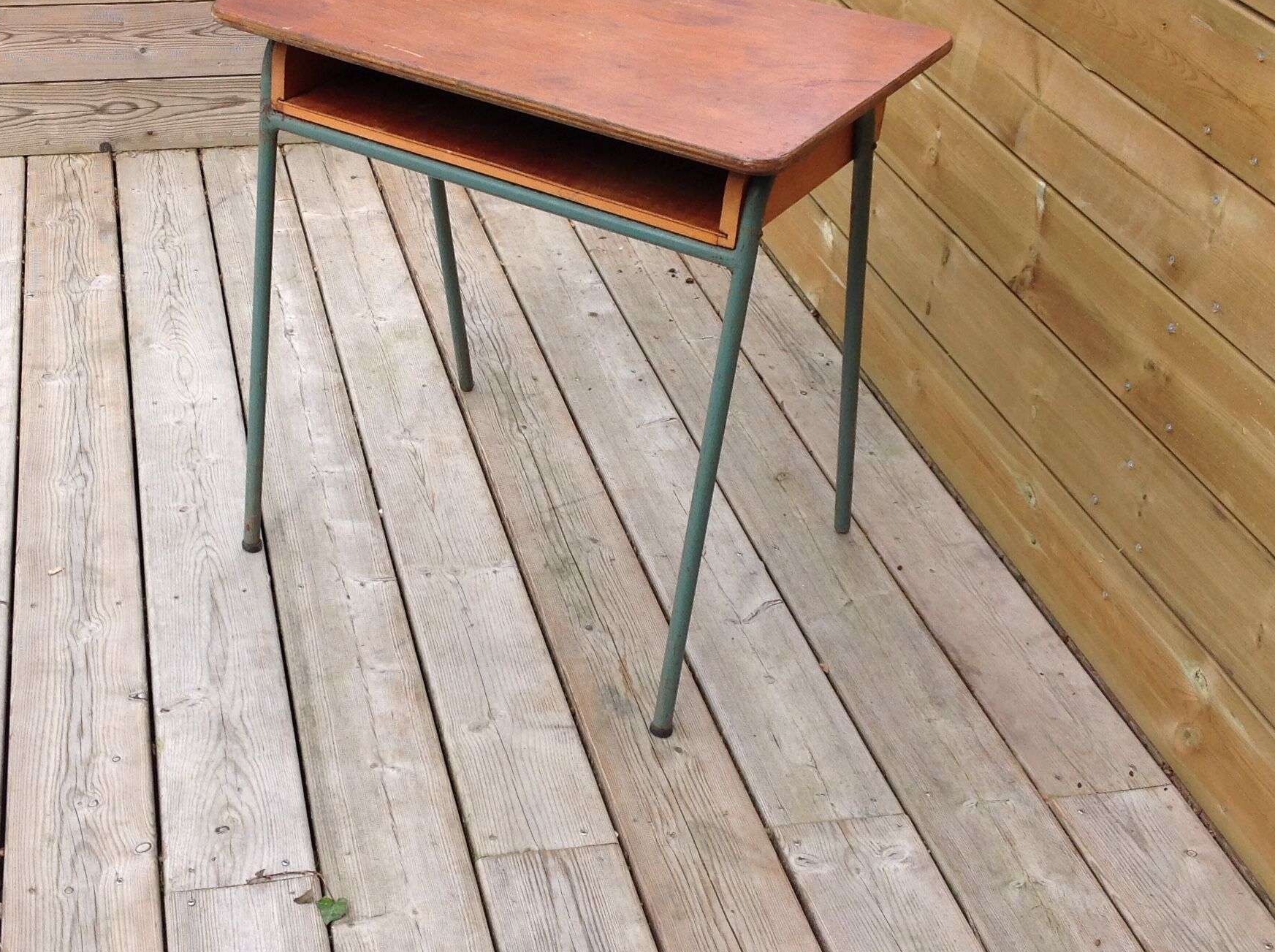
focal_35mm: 52
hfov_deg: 36.6
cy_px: 446
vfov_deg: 28.0
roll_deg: -3.3
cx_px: 463
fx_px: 1912
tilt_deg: -31.8
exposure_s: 1/756
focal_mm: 4.28
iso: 50
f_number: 2.4
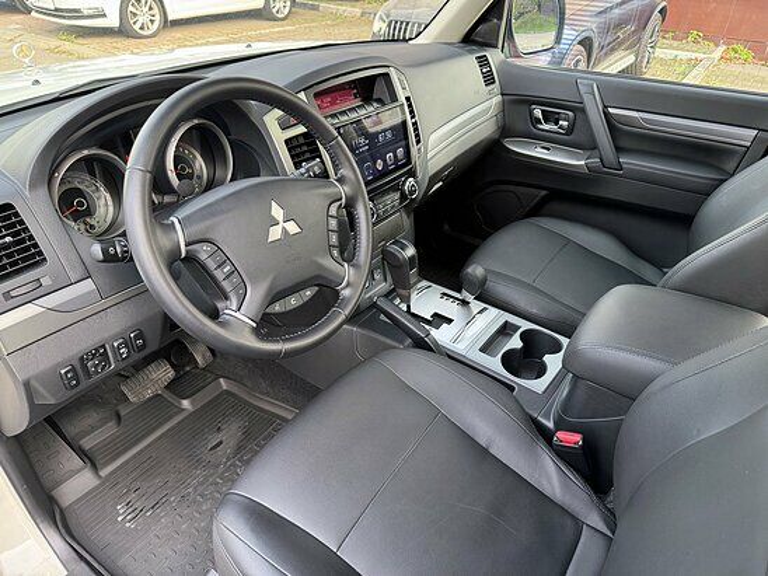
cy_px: 288
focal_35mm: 24
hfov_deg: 71.6
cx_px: 384
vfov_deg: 56.8
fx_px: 532
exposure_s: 1/60
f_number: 1.78
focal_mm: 6.76
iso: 250
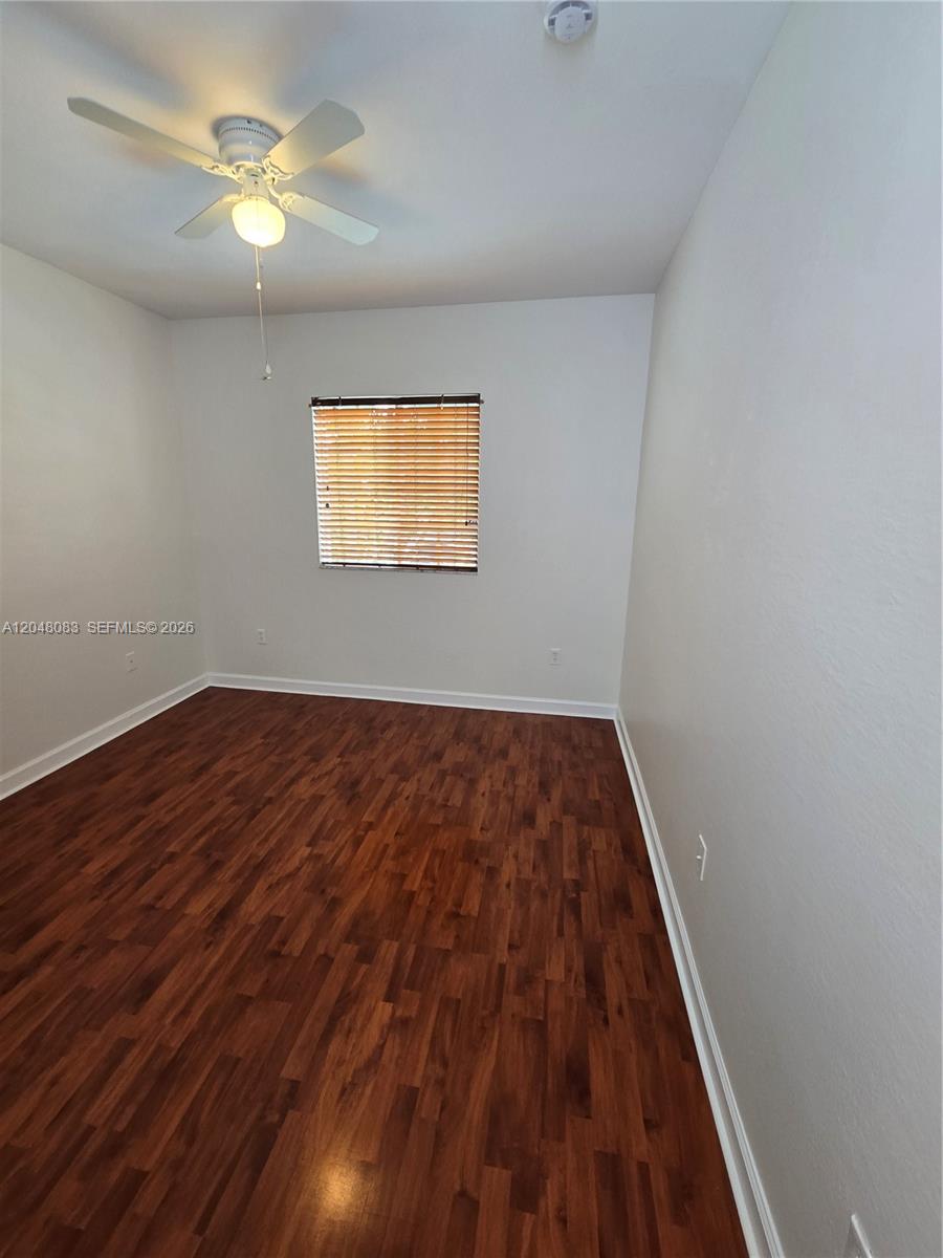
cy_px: 629
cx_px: 472
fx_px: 472
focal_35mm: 13
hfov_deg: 89.9
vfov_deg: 106.2
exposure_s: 1/60
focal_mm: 2.2
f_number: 2.2
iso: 125
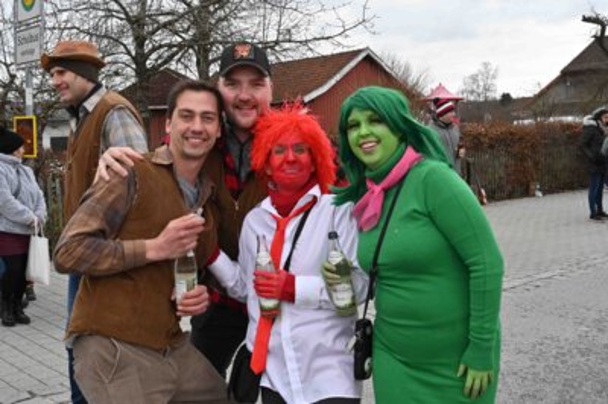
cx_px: 304
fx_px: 742
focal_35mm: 44
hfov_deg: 44.5
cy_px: 202
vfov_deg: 30.5
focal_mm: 44
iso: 2500
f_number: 11
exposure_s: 1/400
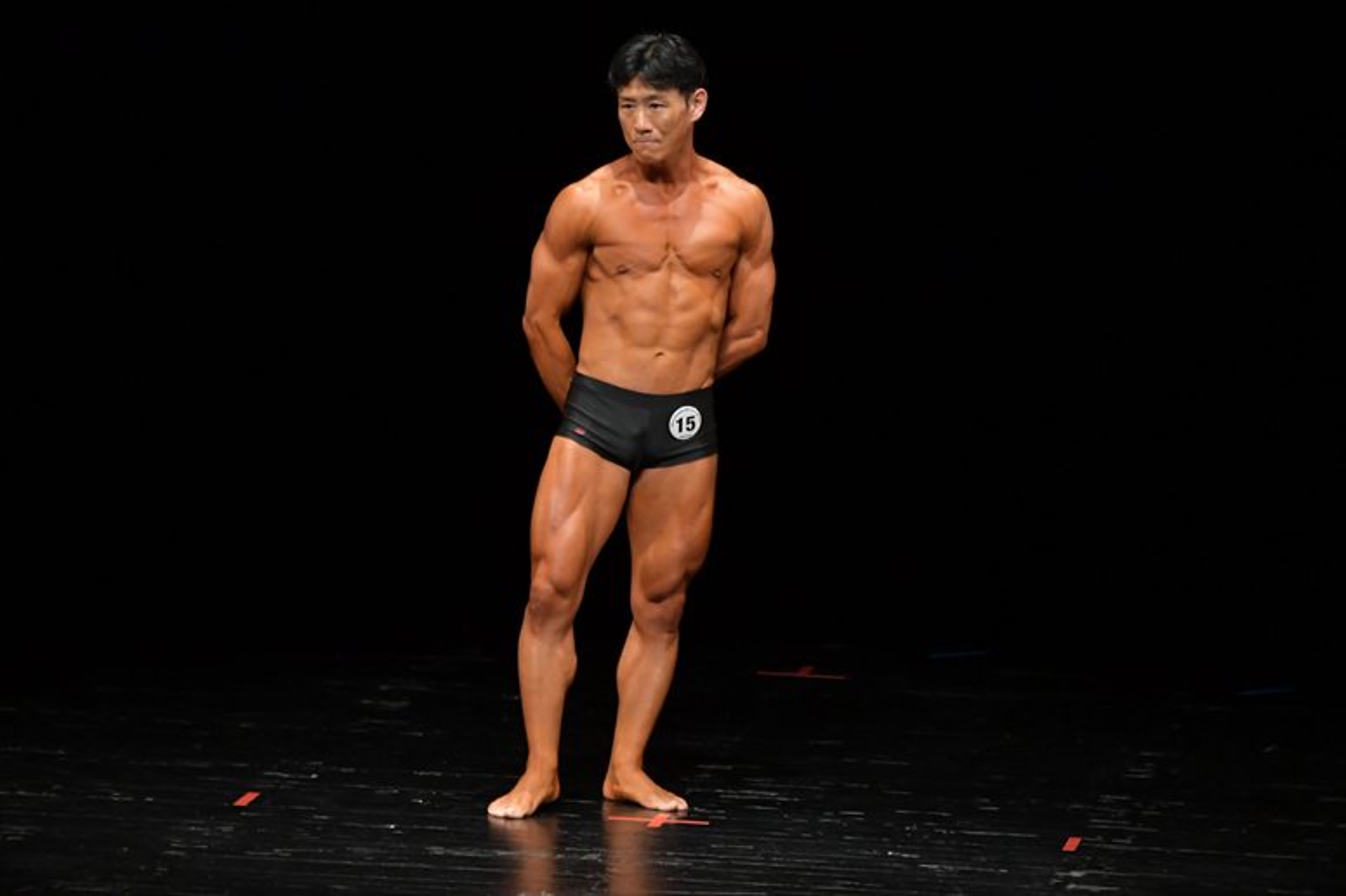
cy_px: 448
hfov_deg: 6.9
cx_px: 673
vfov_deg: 4.6
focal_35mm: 300
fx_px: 11211
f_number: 5.6
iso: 3200
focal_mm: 200
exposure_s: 1/400
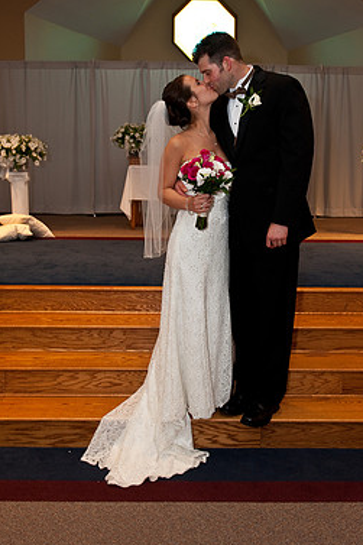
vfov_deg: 51.7
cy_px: 231
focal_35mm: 37
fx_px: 560
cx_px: 202
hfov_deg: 35.9
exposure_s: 1/60
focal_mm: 31
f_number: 5.6
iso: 800
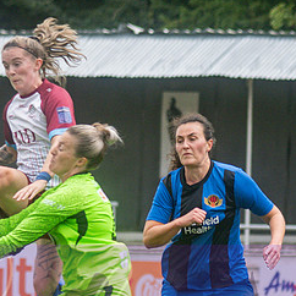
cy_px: 198
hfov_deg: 3.2
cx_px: 92
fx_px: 5263
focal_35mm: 544
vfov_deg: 3.2
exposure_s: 1/1000
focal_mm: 120
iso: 400
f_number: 4
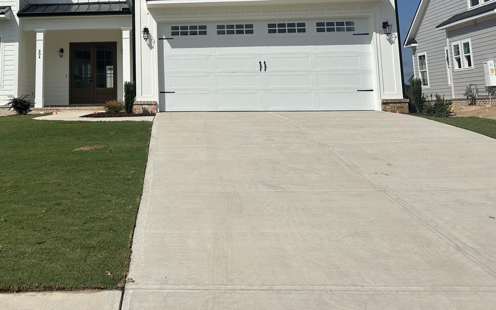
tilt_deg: +9.8
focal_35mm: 38
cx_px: 127
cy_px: 37
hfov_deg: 49.6
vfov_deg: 32.1
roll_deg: +1.0
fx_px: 514
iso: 80
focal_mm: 6.86
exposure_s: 1/12048
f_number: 1.78
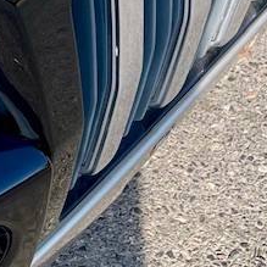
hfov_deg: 12.0
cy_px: -123
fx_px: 1126
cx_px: -269
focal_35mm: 129
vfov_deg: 12.9
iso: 32
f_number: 1.6
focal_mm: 5.1
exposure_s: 1/433
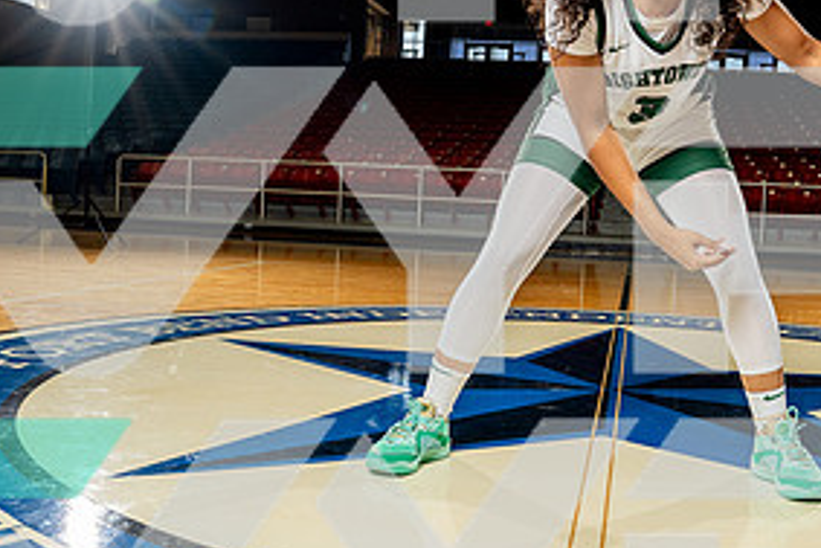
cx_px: 577
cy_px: 222
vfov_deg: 32.6
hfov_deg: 46.3
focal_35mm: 41
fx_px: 935
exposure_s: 1/250
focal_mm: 20
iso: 640
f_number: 5.6
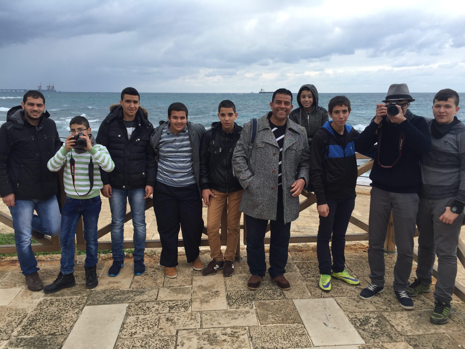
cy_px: 174
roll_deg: -1.0
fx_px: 390
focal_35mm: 29
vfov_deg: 48.2
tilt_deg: -11.4
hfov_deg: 61.7
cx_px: 232
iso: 32
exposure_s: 1/638
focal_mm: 4.15
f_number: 2.2
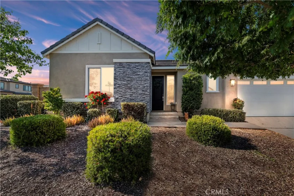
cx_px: 147
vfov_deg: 73.7
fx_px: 131
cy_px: 98
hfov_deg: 96.8
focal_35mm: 16
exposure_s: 1/100
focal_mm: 16
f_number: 11
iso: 500
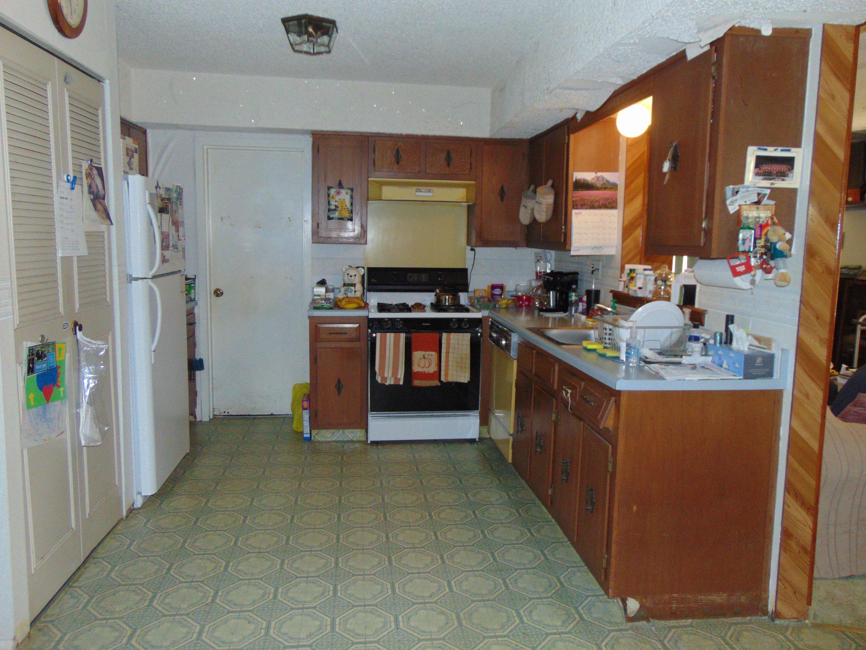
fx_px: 626
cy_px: 325
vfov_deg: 54.9
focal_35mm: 25
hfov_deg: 69.4
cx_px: 433
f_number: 3
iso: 200
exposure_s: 1/30
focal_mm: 4.5
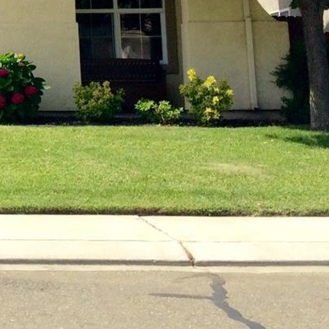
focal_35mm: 94
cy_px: -78
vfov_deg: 17.5
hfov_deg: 17.3
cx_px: -101
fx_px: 1011
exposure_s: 1/2160
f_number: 2.2
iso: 32
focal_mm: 4.15
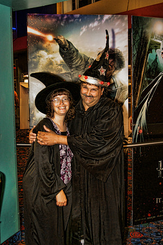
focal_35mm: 42
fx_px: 285
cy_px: 122
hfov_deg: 31.9
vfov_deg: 46.4
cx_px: 82
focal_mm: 28
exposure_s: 1/60
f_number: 2.8
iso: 800
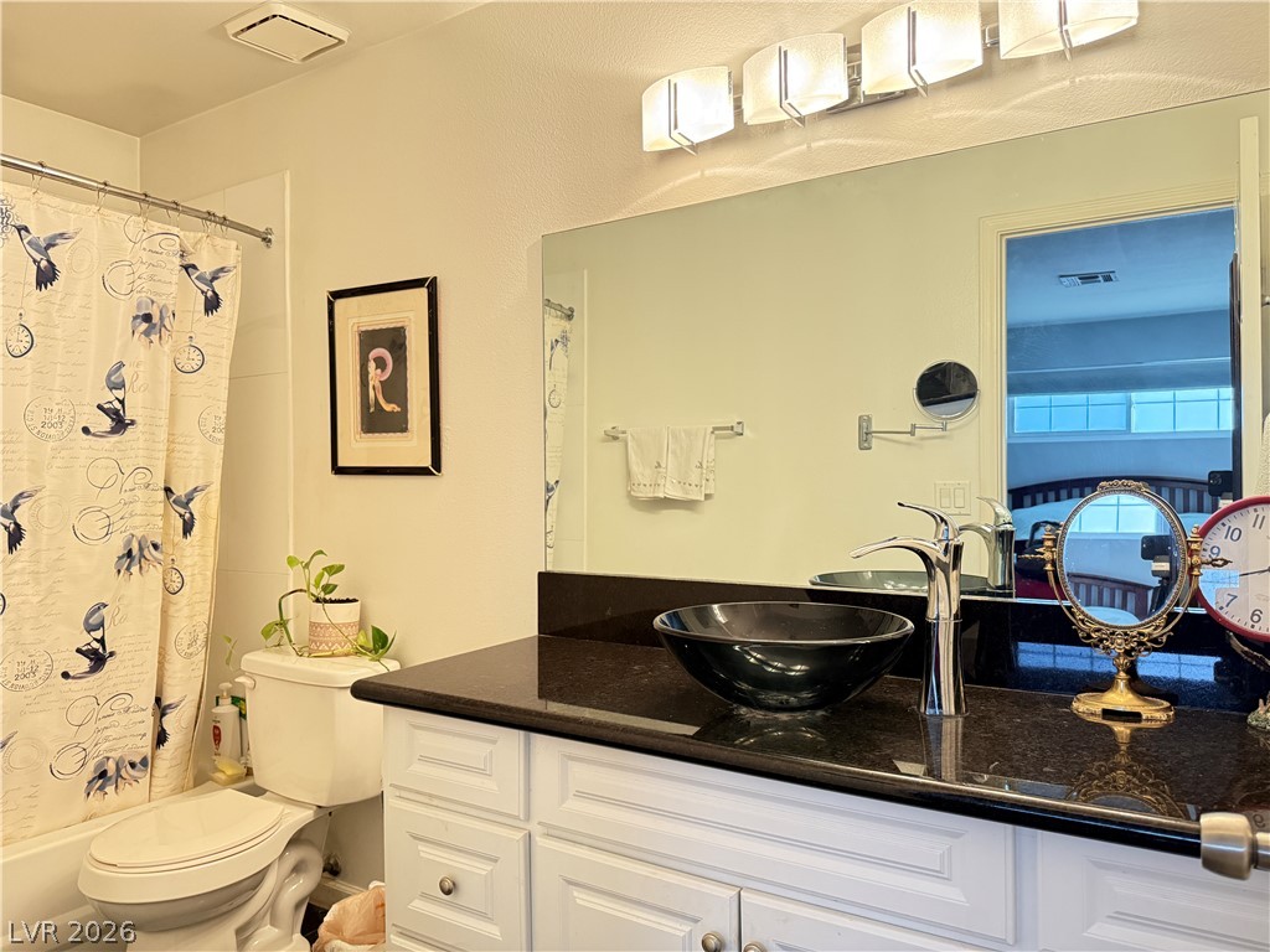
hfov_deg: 71.6
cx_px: 635
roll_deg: -0.1
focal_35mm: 24
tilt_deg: +0.1
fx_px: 881
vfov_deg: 56.8
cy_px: 476
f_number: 1.78
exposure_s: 1/60
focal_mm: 6.76
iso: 800
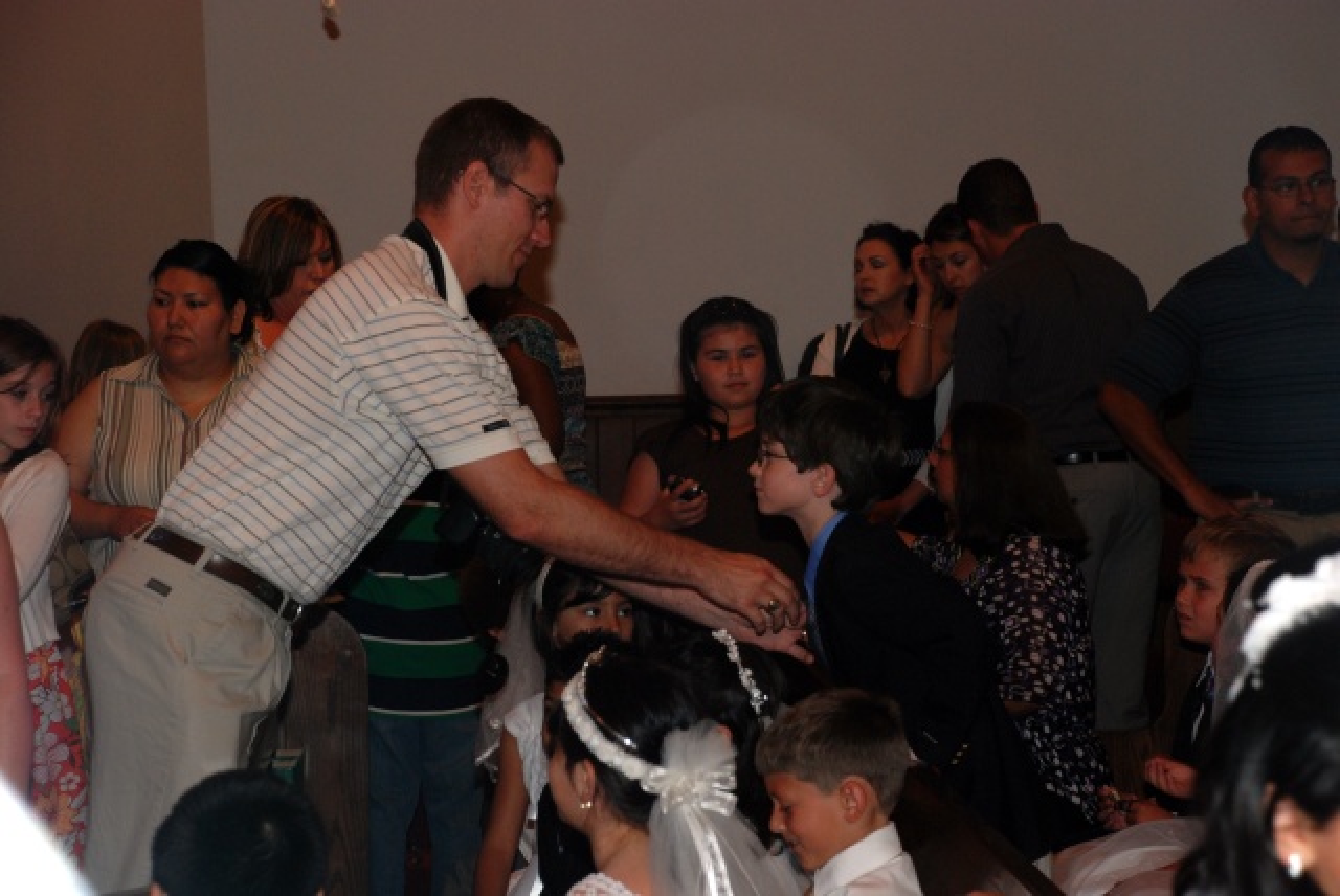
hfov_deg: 20.6
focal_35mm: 99
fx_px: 3688
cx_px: 670
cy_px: 448
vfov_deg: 13.9
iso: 400
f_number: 5.3
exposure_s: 1/60
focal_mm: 66
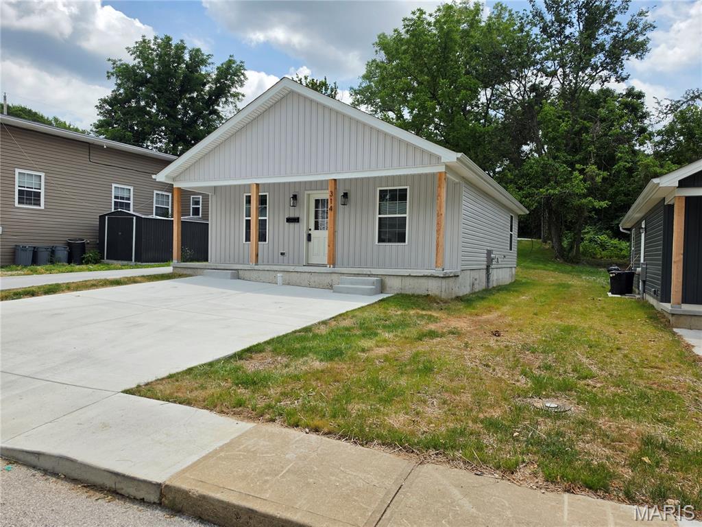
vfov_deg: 58.9
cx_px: 351
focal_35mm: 23
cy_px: 264
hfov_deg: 73.9
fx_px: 466
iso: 64
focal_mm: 6.5
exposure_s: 1/7939
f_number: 1.4
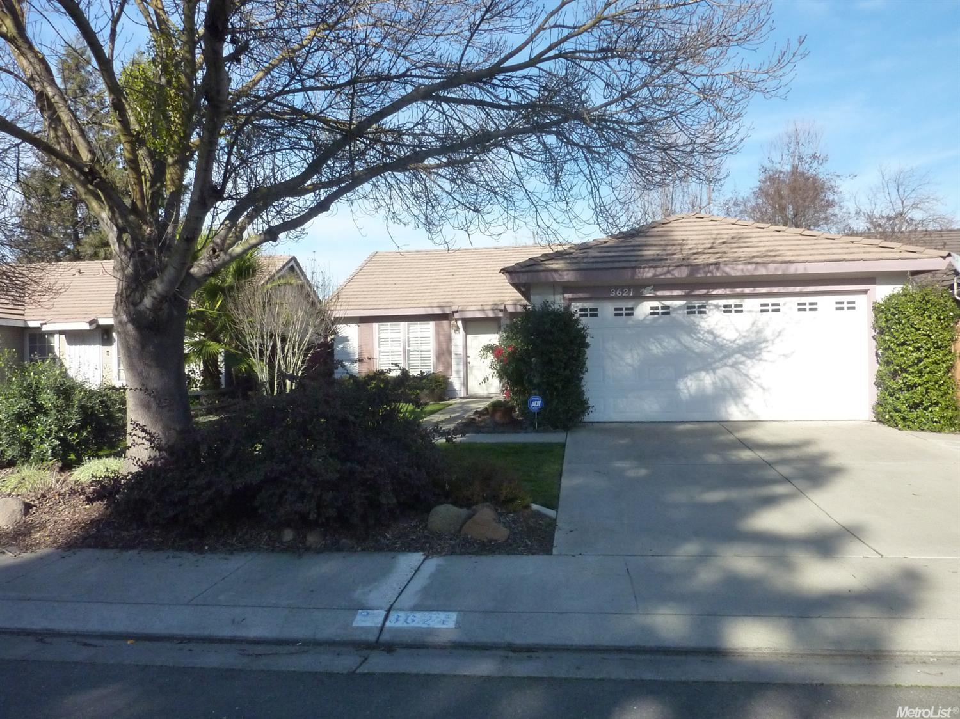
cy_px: 360
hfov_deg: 69.4
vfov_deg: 54.9
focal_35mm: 25
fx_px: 693
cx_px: 480
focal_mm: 4.1
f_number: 5.6
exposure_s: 1/640
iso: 400
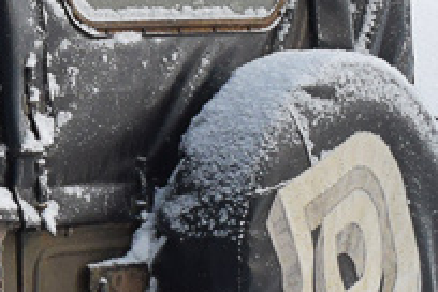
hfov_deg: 7.1
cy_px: 131
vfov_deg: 5.0
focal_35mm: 274
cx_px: -575
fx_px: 3333
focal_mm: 31
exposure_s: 1/400
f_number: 5.6
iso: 400
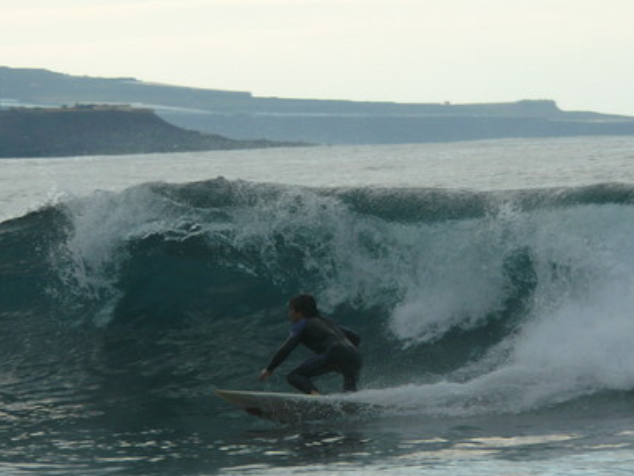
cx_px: 362
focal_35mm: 611
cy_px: 268
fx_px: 11191
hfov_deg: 3.2
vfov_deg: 2.4
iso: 100
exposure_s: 1/320
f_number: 5.6
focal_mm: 72
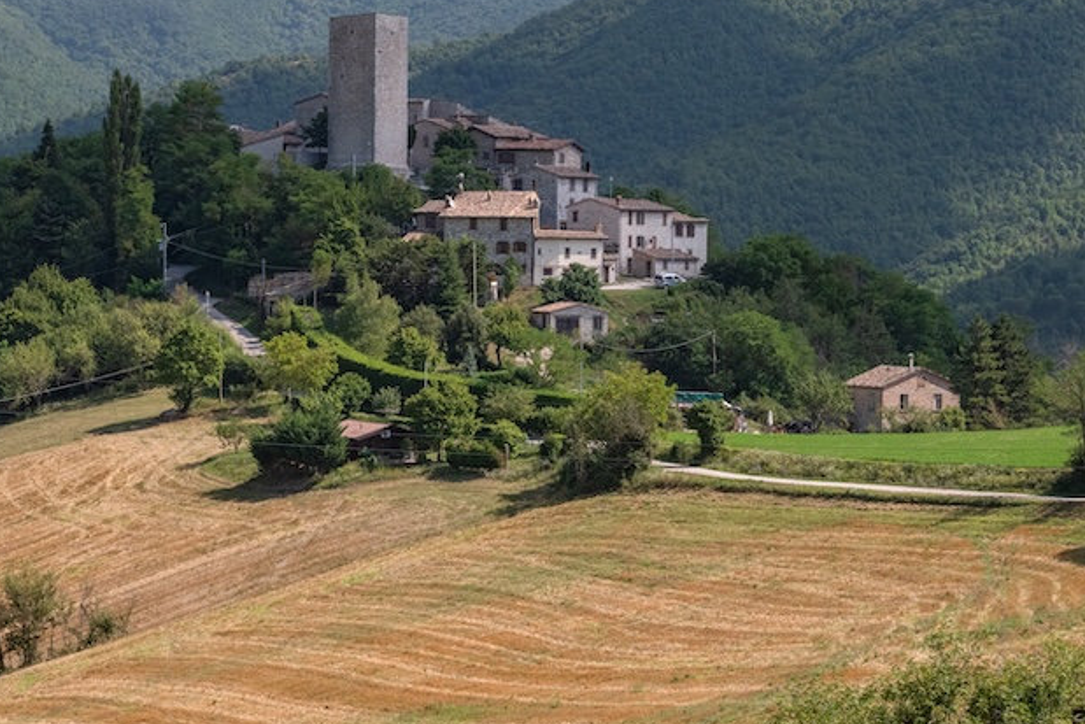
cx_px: 713
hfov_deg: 18.1
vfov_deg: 12.1
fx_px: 3406
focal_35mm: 113
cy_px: 478
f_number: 18
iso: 800
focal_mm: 70
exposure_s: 1/640
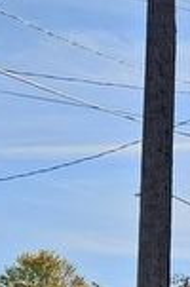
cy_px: 281
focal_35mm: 127
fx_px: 1010
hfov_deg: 9.3
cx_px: 494
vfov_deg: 15.9
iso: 25
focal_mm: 5.4
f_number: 1.8
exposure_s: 1/1445
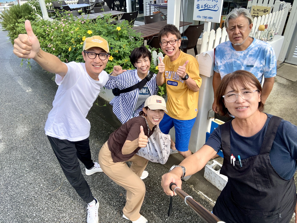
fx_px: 197
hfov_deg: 73.9
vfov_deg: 58.9
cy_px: 112
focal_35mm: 23
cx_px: 148
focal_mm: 2.69
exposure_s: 1/740
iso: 25
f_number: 1.9
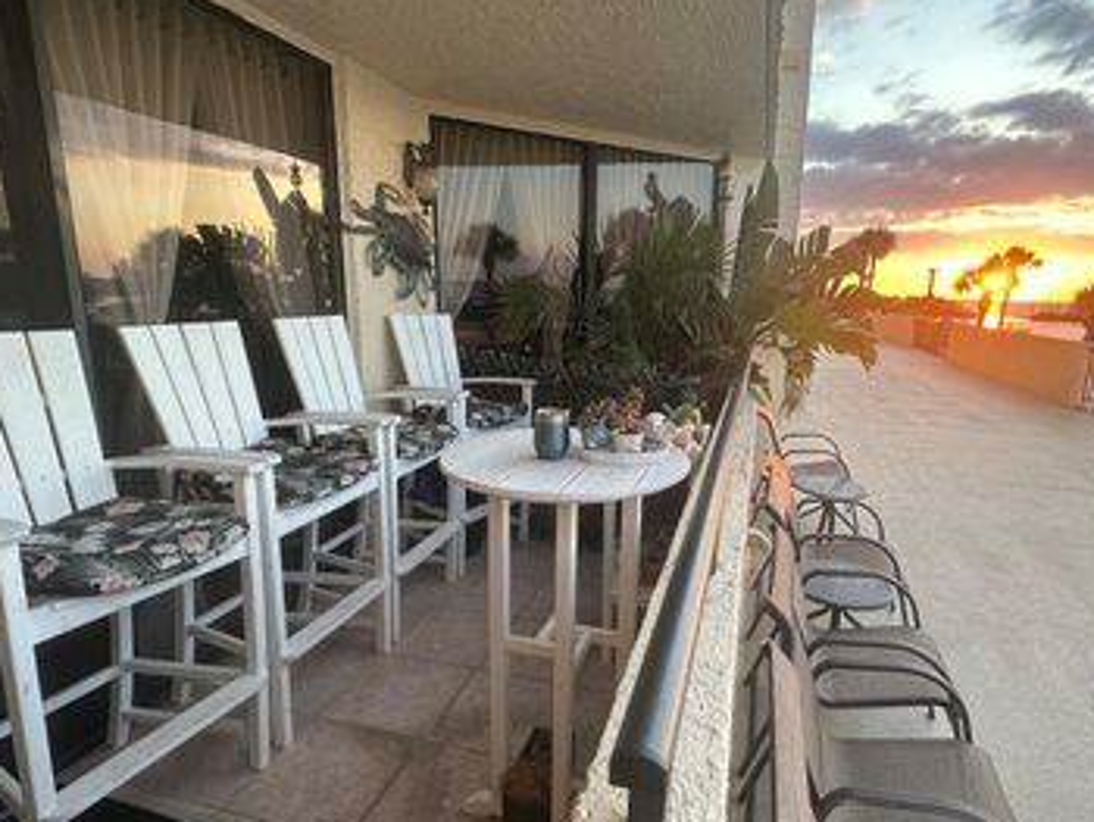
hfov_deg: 81.3
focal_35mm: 20
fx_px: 633
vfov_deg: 66.0
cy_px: 427
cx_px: 616
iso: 80
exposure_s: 1/99
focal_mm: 2.22
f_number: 2.2
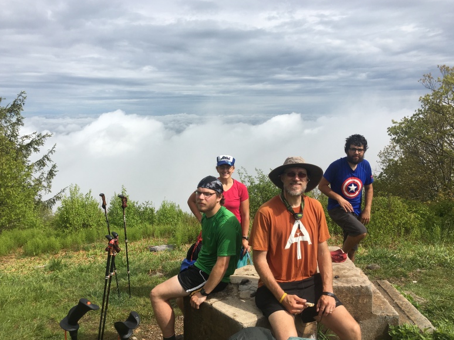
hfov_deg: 59.9
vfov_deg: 46.8
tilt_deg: -7.3
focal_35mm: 30
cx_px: 220
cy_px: 169
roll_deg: +1.6
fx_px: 394
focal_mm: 4.15
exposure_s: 1/2653
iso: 25
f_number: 2.2
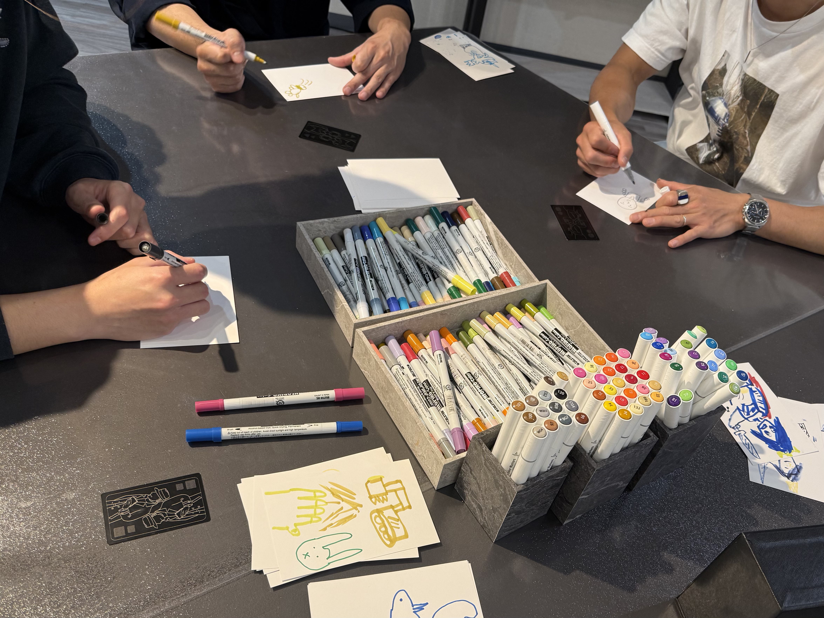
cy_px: 309
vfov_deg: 56.8
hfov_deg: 71.6
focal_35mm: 24
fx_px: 571
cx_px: 412
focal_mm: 6.76
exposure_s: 1/50
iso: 125
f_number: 1.78
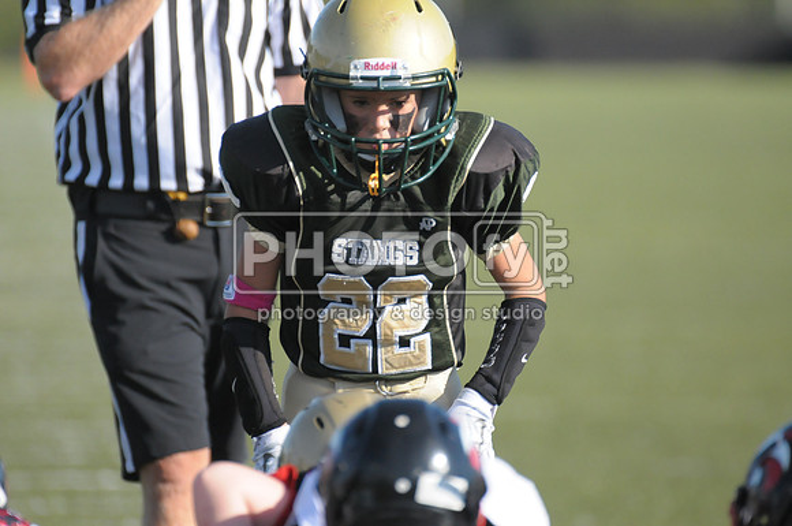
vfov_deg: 2.3
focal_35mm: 600
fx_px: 13181
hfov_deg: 3.4
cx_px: 396
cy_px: 263
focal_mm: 400
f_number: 4
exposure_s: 1/6400
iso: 1600
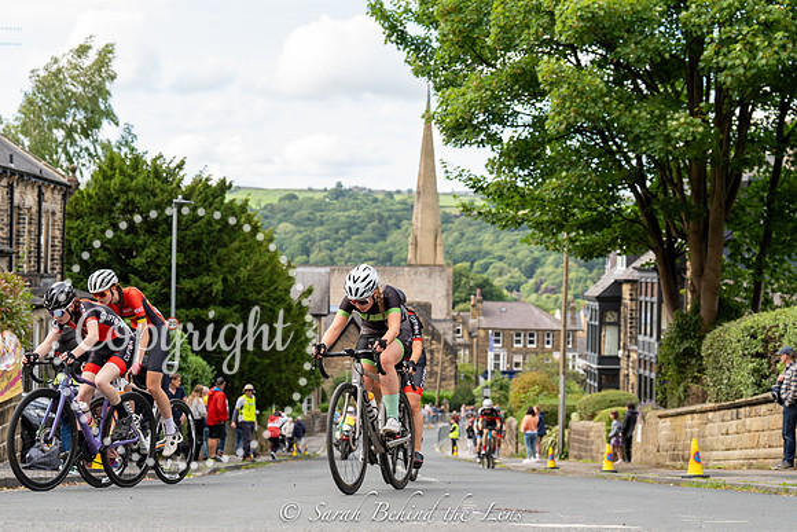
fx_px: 1550
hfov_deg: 28.8
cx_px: 398
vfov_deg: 19.5
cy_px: 266
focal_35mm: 70
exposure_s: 1/640
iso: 400
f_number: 4
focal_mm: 70
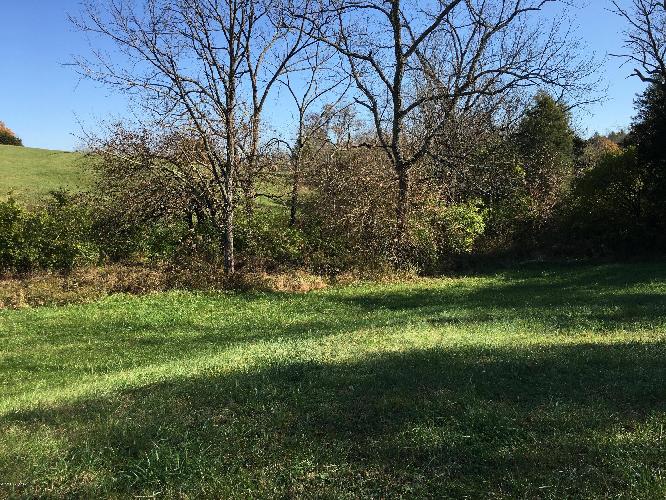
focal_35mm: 29
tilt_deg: -6.9
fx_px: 558
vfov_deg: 48.2
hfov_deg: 61.7
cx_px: 333
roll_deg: +1.1
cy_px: 250
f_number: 2.2
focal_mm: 4.15
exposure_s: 1/855
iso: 25
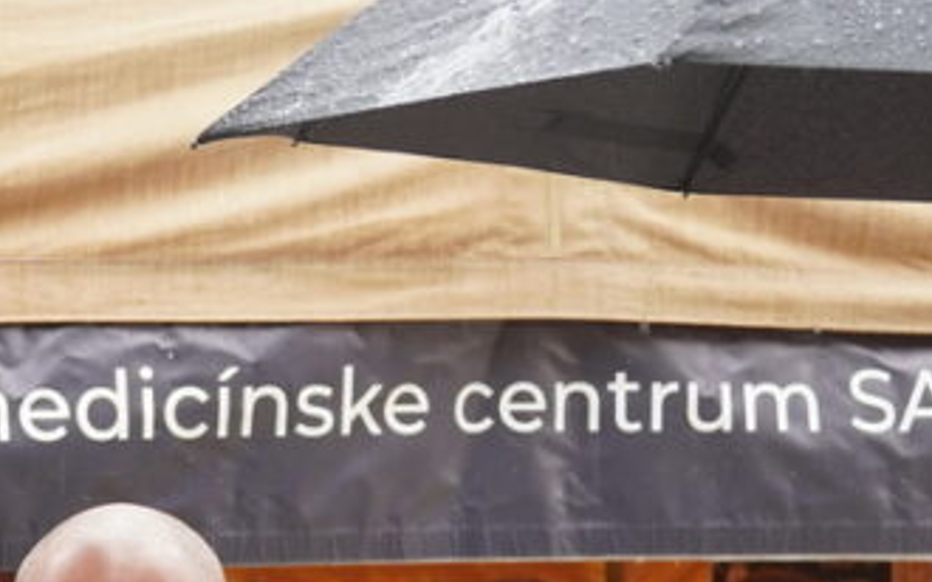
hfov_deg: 18.0
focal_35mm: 114
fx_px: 2895
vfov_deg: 11.3
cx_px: 88
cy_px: 646
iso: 500
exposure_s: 1/160
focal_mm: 24
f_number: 4
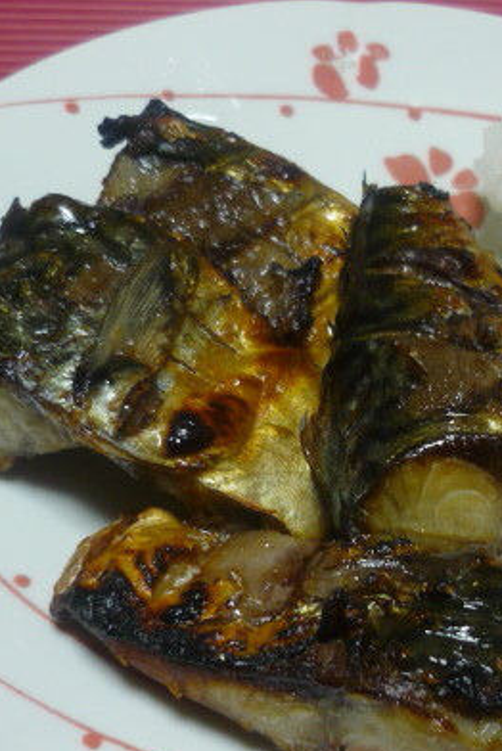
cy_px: 441
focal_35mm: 56
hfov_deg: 24.0
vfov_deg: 35.5
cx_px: 366
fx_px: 1169
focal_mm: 5.5
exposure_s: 1/30
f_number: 2.8
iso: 160
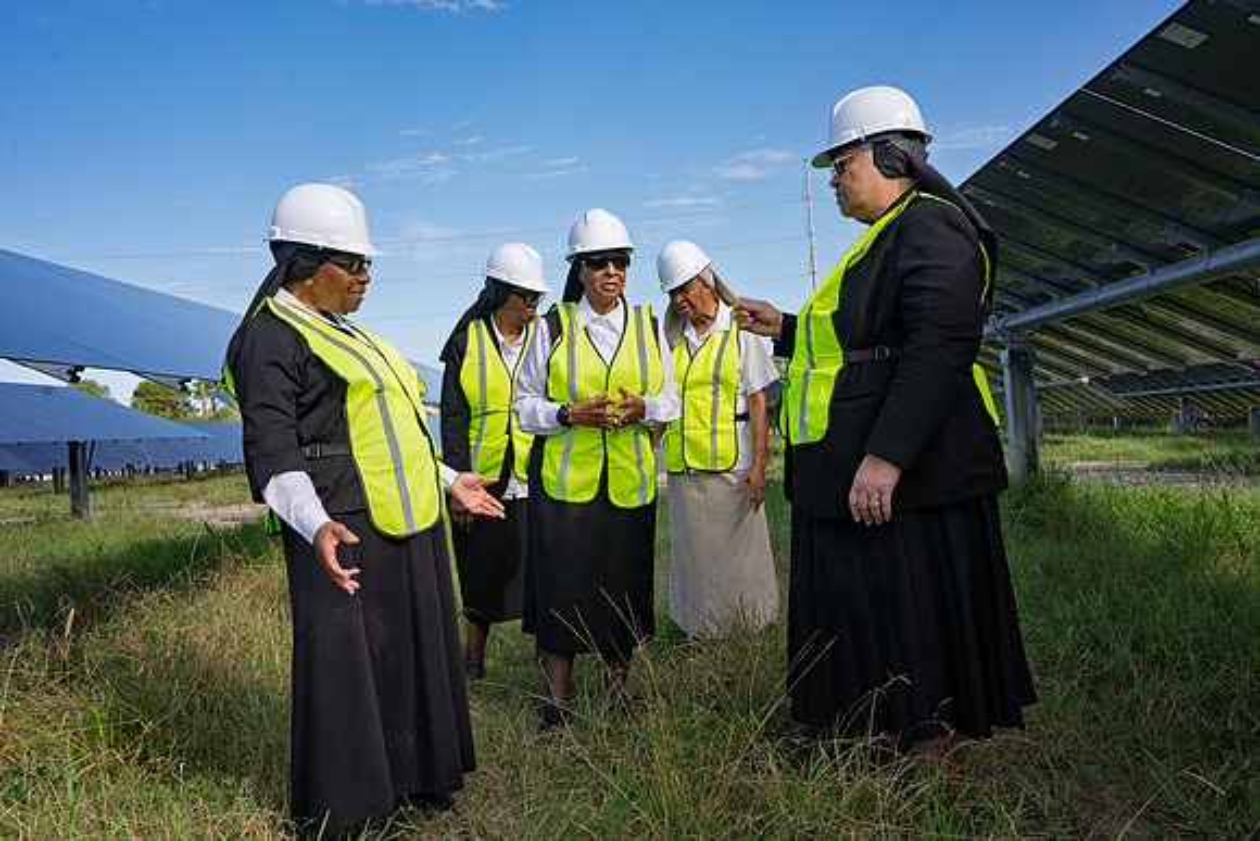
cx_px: 630
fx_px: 1001
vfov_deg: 45.5
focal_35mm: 29
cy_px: 411
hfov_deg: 64.4
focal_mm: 28
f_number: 8
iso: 200
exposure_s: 1/500
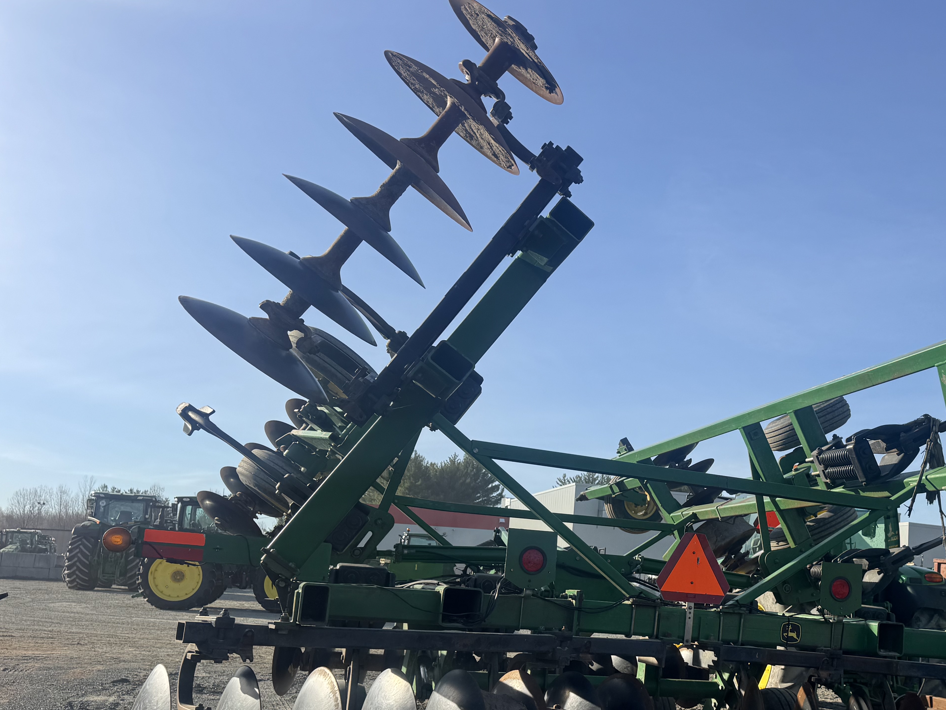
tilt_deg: +8.1
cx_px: 707
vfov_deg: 39.2
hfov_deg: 49.4
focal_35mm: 36
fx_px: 984
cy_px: 471
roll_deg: -1.5
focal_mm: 6.76
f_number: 1.78
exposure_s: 1/4049
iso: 80
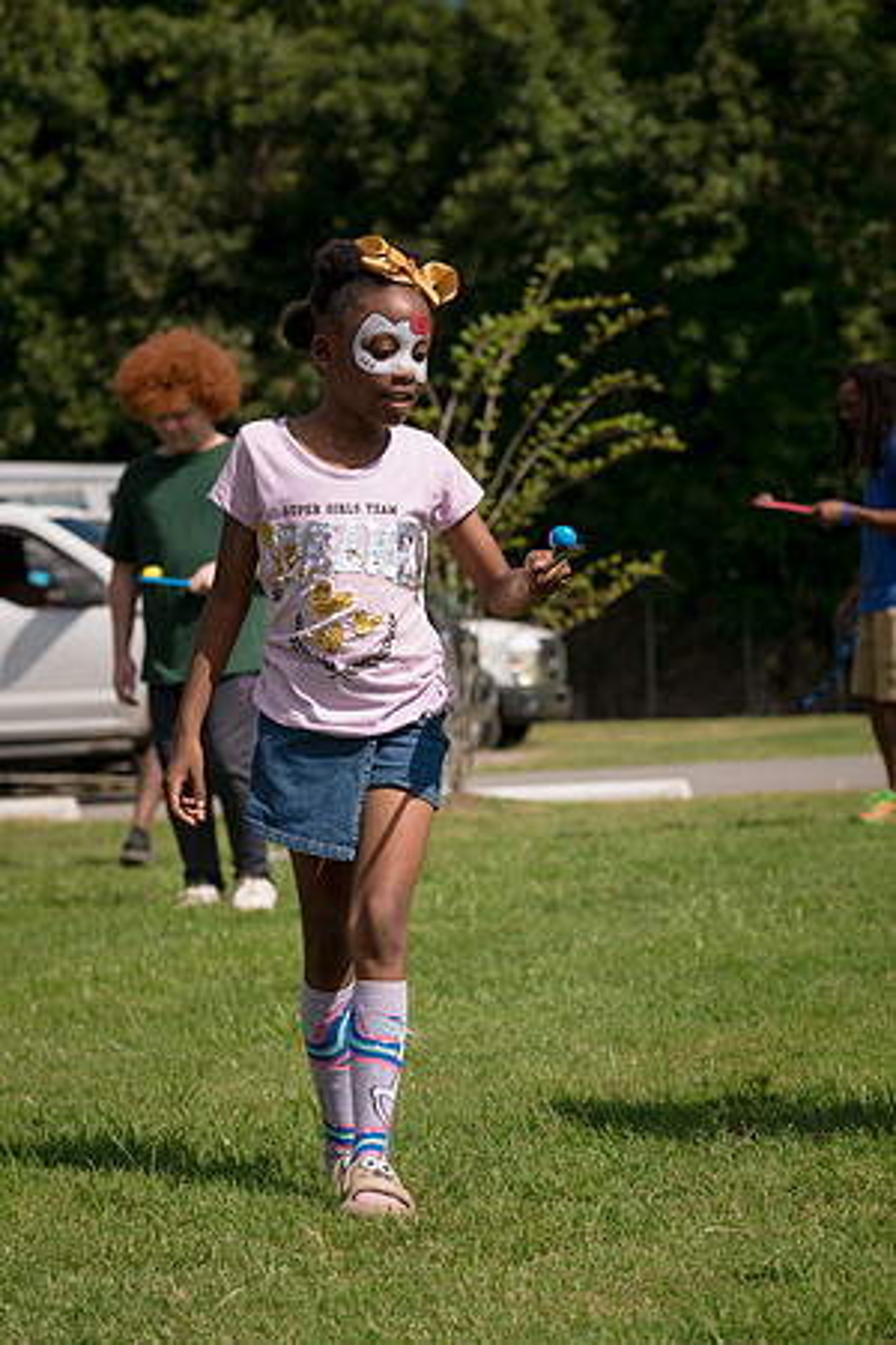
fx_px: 3920
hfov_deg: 13.0
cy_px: 672
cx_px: 448
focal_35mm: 105
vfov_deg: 19.5
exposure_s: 1/320
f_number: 7.1
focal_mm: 105
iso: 64
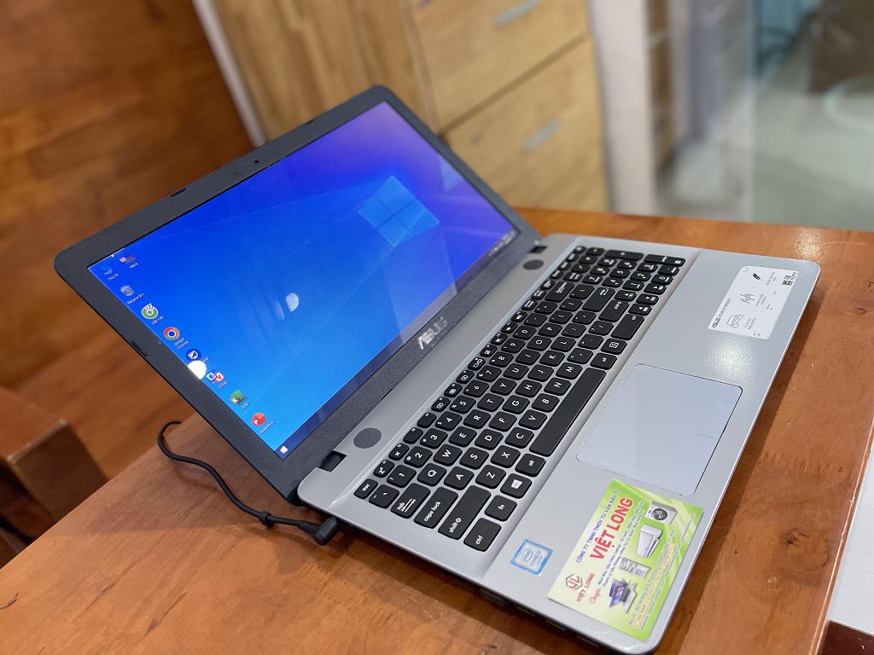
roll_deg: +15.8
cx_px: 437
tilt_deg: -32.7
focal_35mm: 26
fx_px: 656
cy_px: 328
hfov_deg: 67.3
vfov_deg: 53.1
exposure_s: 1/33
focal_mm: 5.1
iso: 400
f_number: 1.6
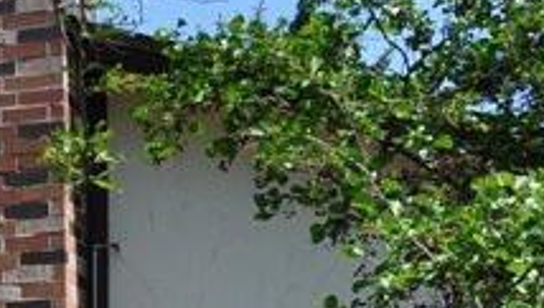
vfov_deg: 8.6
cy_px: 588
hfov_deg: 14.5
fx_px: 1950
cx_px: -341
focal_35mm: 135
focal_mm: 18
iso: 200
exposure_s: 1/250
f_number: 8
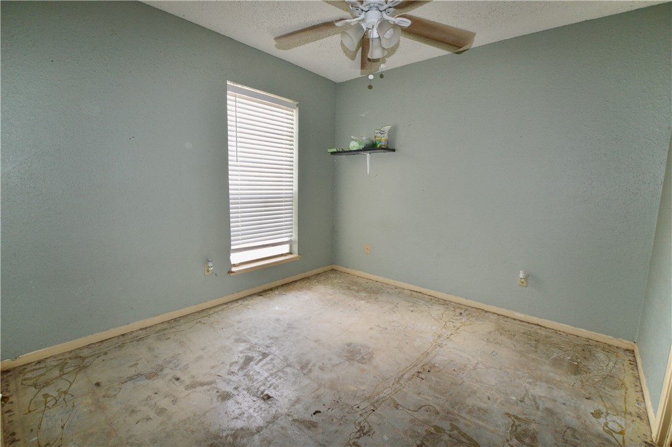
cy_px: 224
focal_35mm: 15
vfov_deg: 77.2
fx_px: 280
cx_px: 336
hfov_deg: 100.5
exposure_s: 1/80
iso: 400
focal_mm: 10
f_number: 4
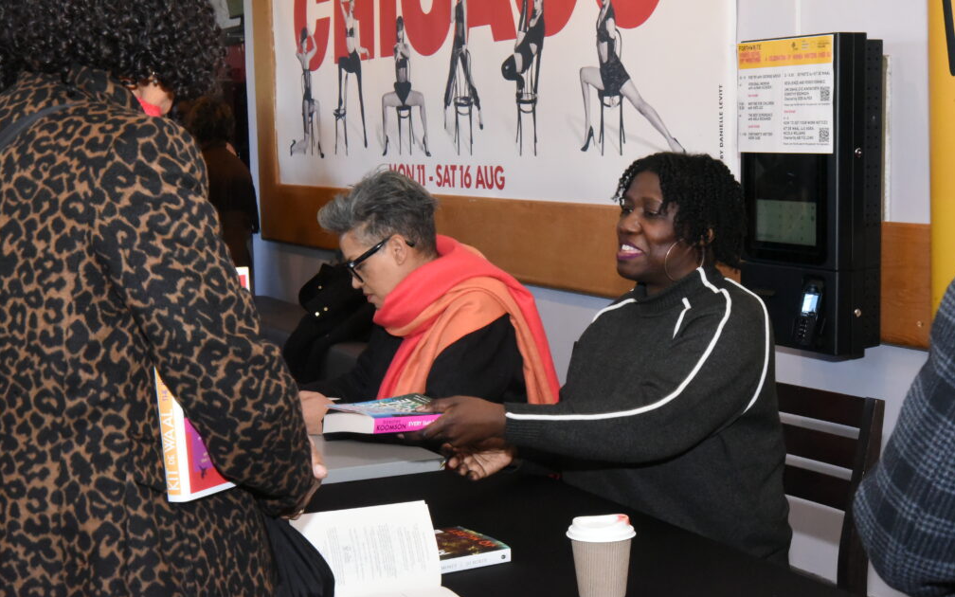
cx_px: 483
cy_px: 286
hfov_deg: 35.1
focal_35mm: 58
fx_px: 1510
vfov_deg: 22.4
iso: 12800
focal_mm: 56
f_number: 22
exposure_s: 1/60
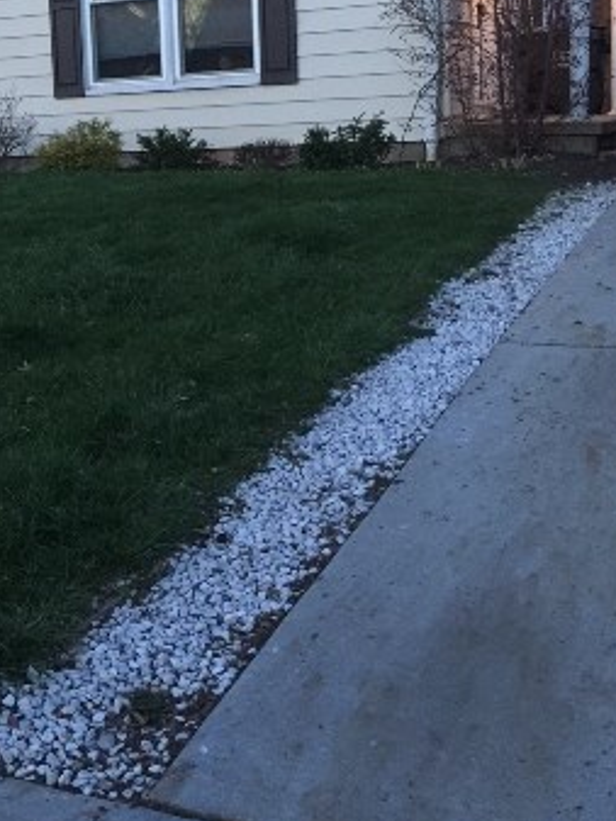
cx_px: 105
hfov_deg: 26.0
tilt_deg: -5.8
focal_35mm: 55
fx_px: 1304
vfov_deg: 34.6
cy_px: 273
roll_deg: +2.8
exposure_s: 1/10
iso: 125
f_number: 2.2
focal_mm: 4.15
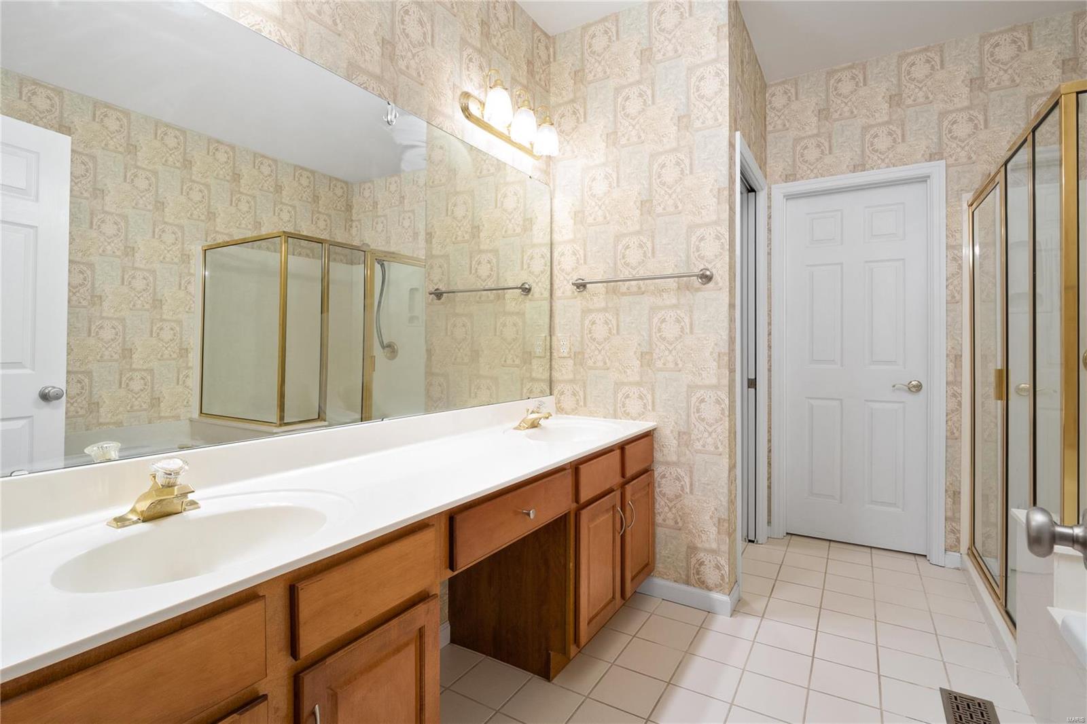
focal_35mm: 16
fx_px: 483
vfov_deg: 73.7
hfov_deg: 96.7
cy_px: 362
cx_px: 544
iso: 400
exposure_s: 1/5
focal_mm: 8
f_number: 8
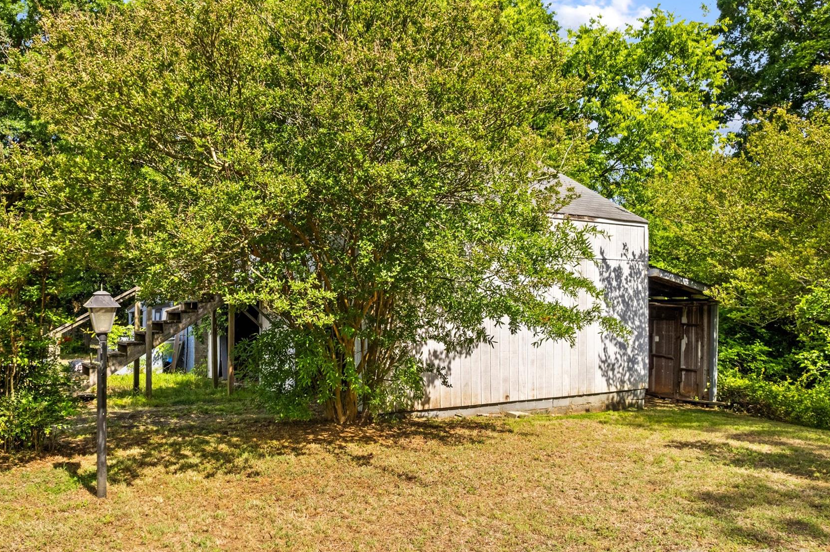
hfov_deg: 66.7
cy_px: 308
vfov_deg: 47.8
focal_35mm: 27
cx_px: 327
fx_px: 622
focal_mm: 8.38
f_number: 2.8
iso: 100
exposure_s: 1/640
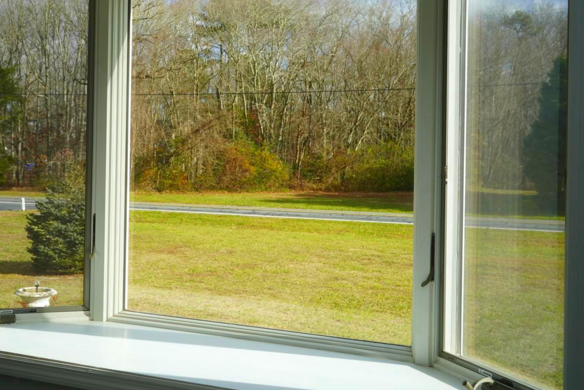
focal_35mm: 44
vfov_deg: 30.5
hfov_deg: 44.2
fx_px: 714
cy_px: 163
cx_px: 235
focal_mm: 36
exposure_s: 1/100
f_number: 7.1
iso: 100
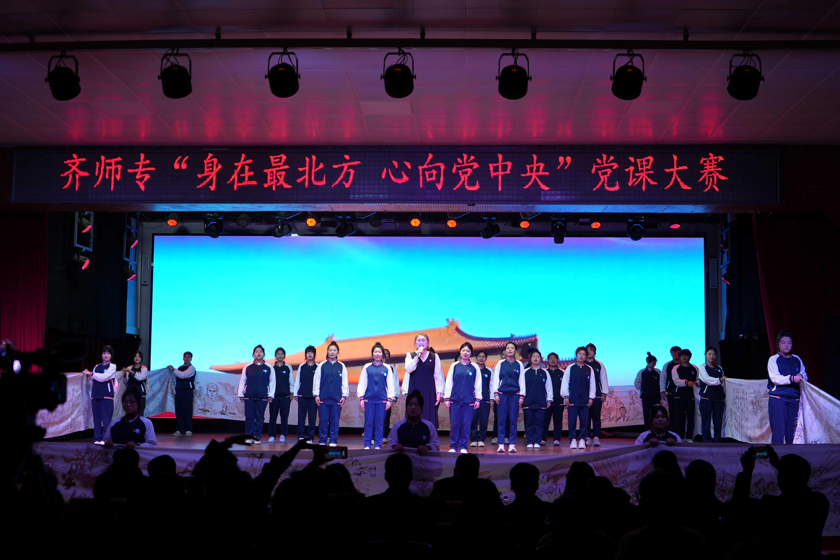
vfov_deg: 29.2
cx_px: 420
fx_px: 1073
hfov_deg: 42.7
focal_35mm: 46
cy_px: 280
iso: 250
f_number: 4.5
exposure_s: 1/50
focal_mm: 46
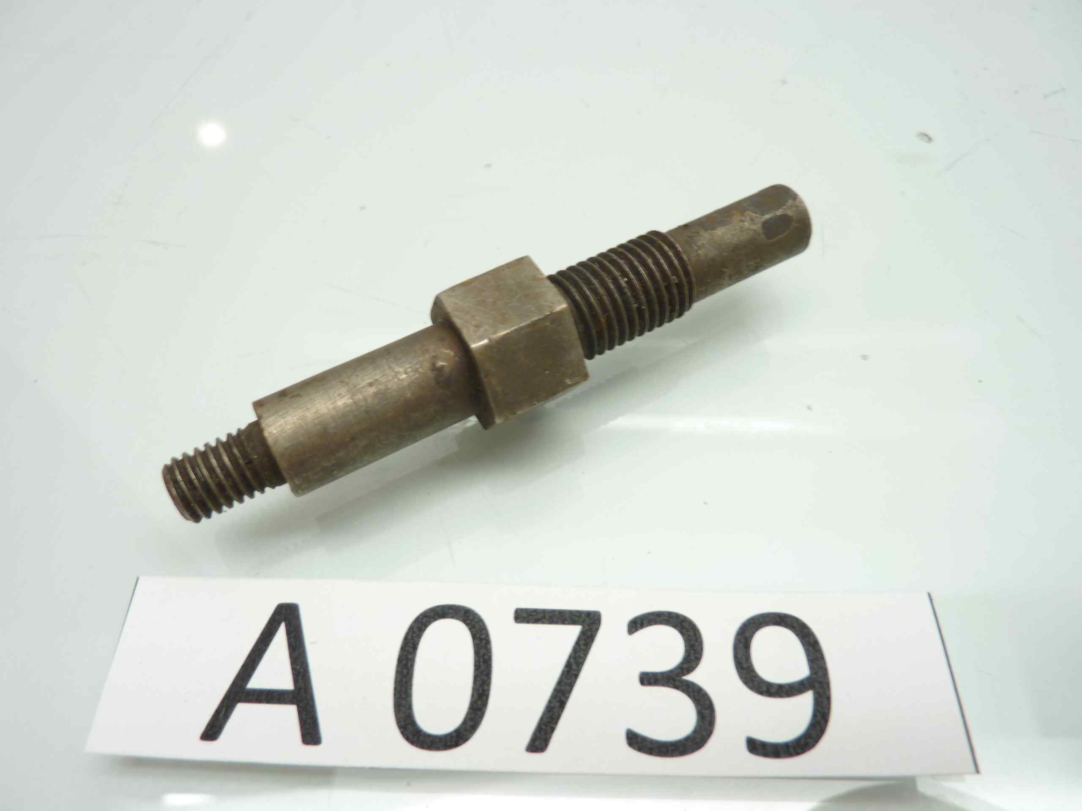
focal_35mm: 25
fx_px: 781
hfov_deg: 69.4
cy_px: 406
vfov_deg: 54.9
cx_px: 541
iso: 80
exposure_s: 1/15
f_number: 3.3
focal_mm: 4.1
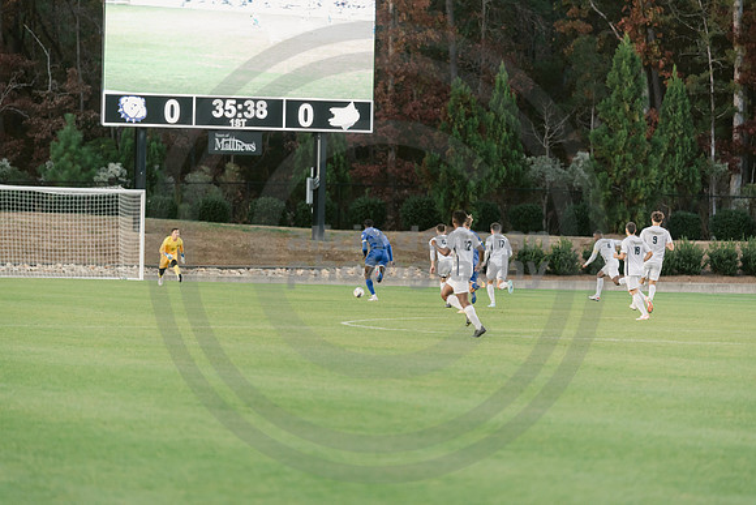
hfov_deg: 10.3
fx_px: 4201
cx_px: 378
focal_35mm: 200
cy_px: 252
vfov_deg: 6.9
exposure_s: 1/800
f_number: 2.8
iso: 1600
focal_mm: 200
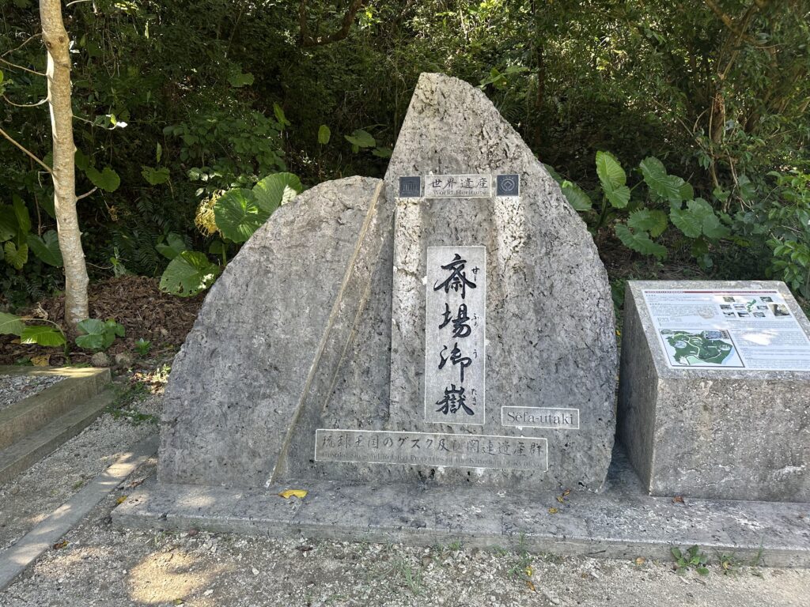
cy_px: 304
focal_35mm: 24
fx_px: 562
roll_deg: +1.2
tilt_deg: -10.7
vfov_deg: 56.8
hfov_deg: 71.6
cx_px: 405
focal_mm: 6.86
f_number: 1.78
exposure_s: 1/121
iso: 64
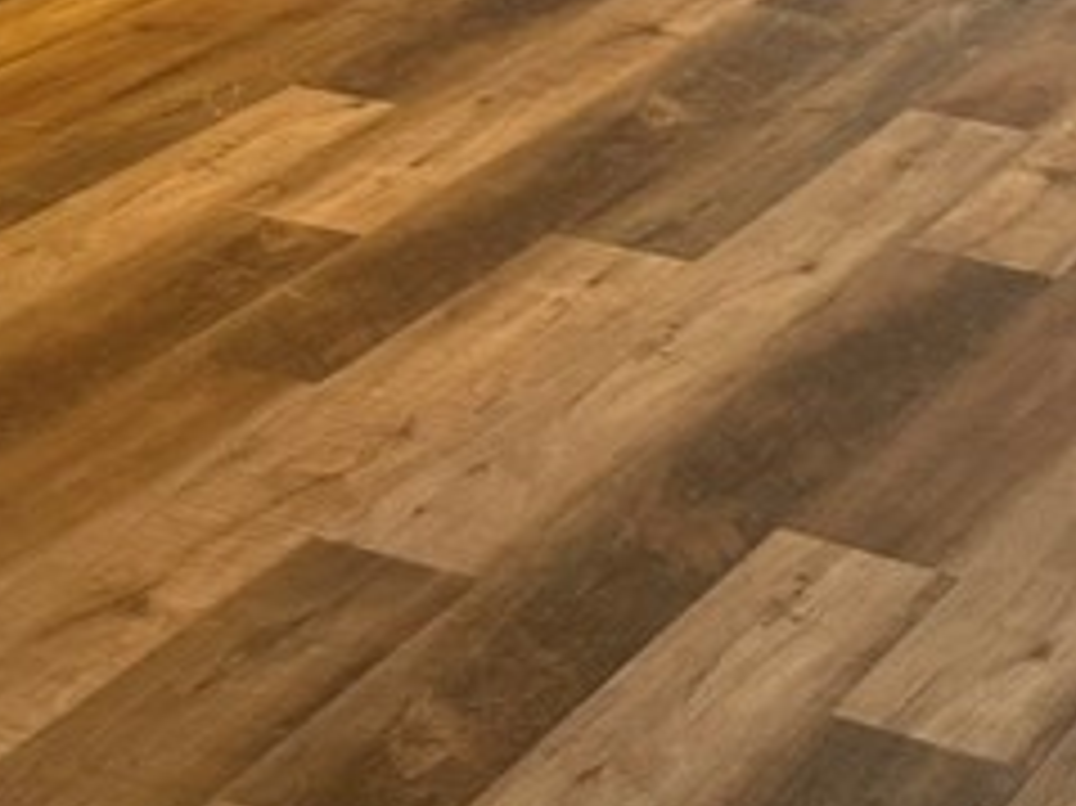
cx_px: 936
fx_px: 3200
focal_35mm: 103
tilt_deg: -3.3
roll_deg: -1.2
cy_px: -892
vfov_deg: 12.4
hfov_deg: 18.8
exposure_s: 1/60
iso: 400
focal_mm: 6.76
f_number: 1.78
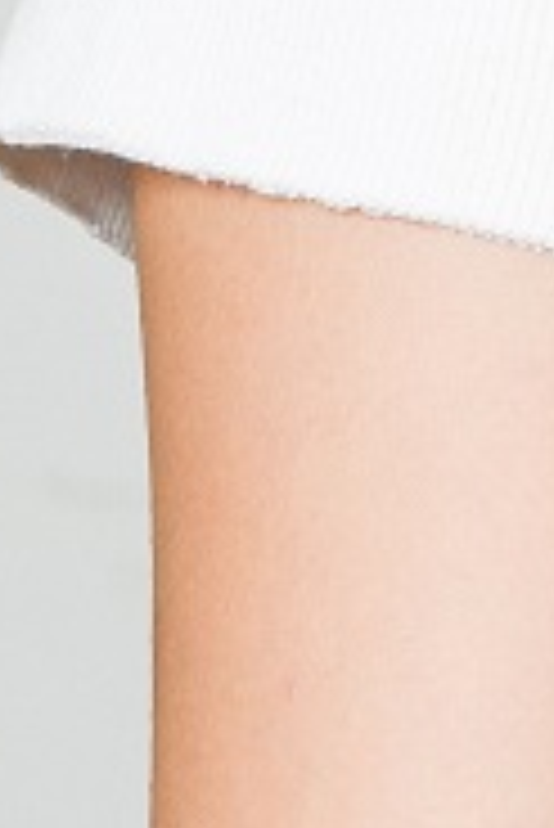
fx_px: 14998
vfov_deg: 3.2
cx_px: 1520
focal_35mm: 651
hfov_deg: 2.1
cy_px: -495
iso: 400
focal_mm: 100
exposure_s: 1/125
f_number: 11
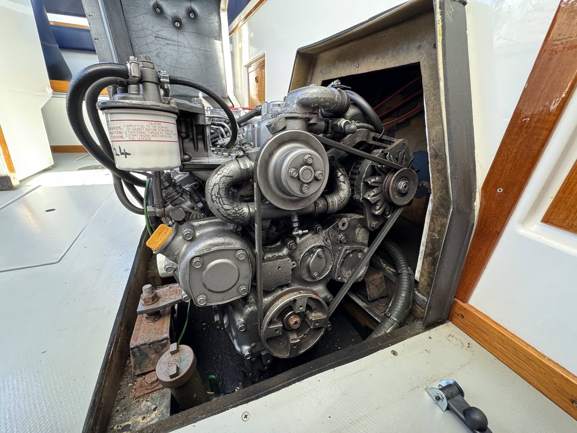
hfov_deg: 102.1
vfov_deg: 85.7
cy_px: 216
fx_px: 233
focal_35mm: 14
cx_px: 288
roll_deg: -3.6
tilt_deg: -25.0
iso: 400
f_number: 2.2
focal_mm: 2.22
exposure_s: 1/60
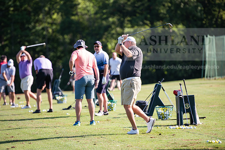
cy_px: 75
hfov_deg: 10.5
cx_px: 112
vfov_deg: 7.0
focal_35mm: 195
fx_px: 1219
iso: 100
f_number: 3.2
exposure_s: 1/500
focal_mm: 195
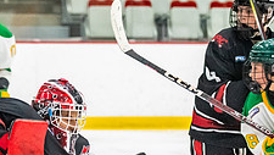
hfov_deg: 6.6
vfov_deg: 3.7
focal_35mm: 326
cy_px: 215
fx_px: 2370
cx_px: 25
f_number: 2.8
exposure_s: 1/640
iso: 4000
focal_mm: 90
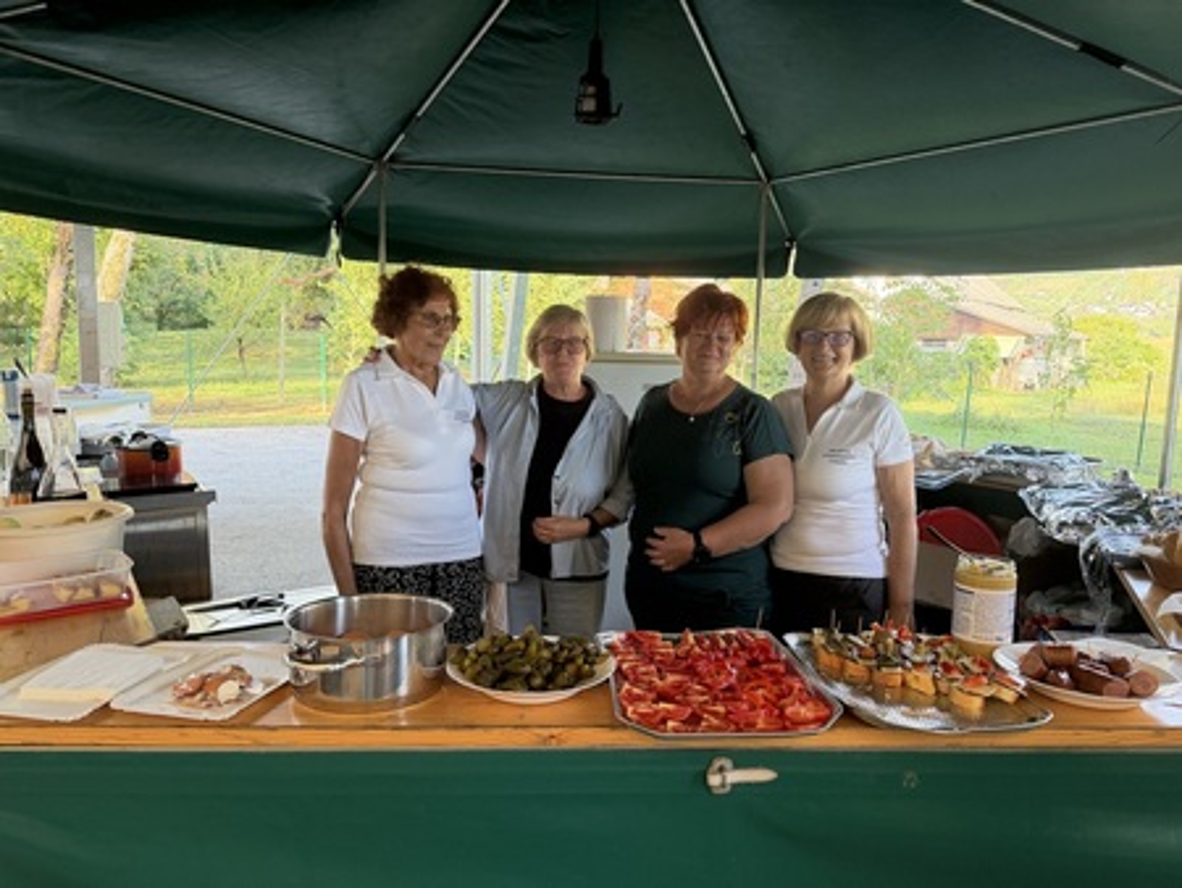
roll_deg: -1.6
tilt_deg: -6.7
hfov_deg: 71.6
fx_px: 820
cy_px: 444
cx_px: 591
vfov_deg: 56.9
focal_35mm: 24
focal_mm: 6.76
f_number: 1.78
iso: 200
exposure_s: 1/225
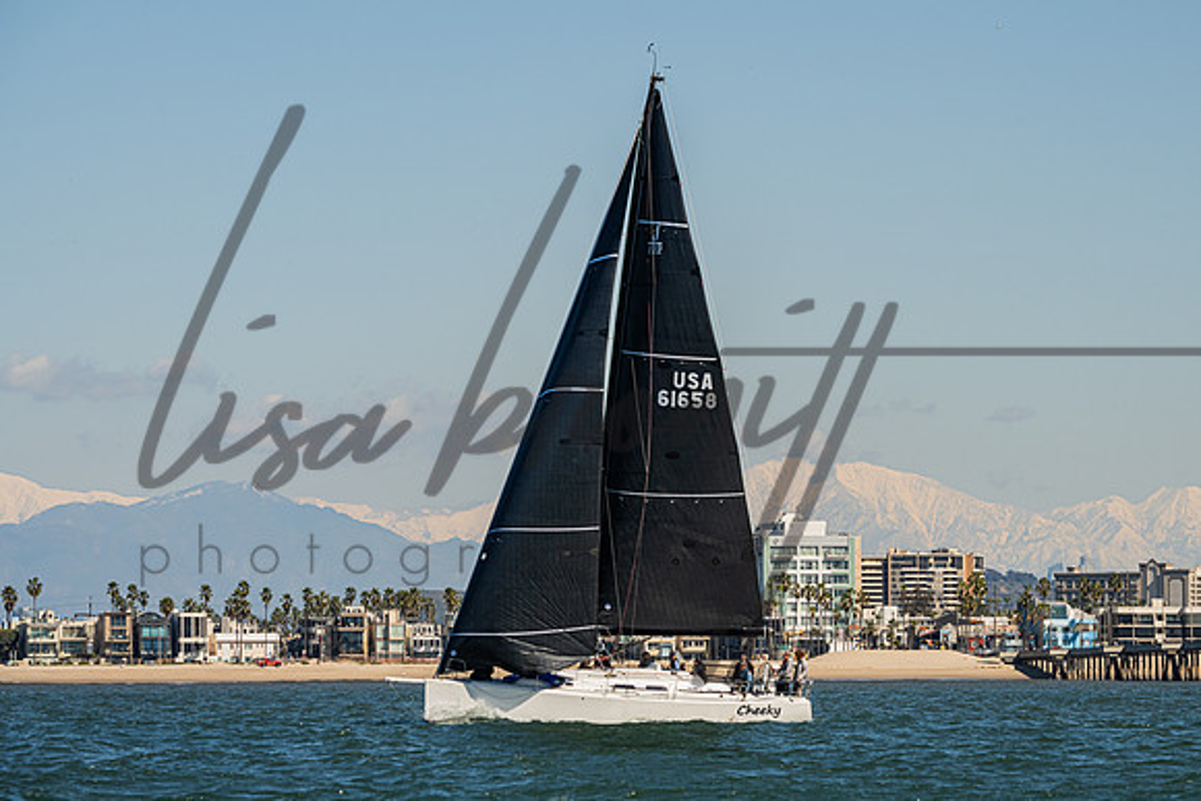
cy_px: 418
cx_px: 629
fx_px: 6684
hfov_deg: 10.3
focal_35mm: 200
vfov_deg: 6.9
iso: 400
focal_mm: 185
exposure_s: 1/1600
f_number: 9
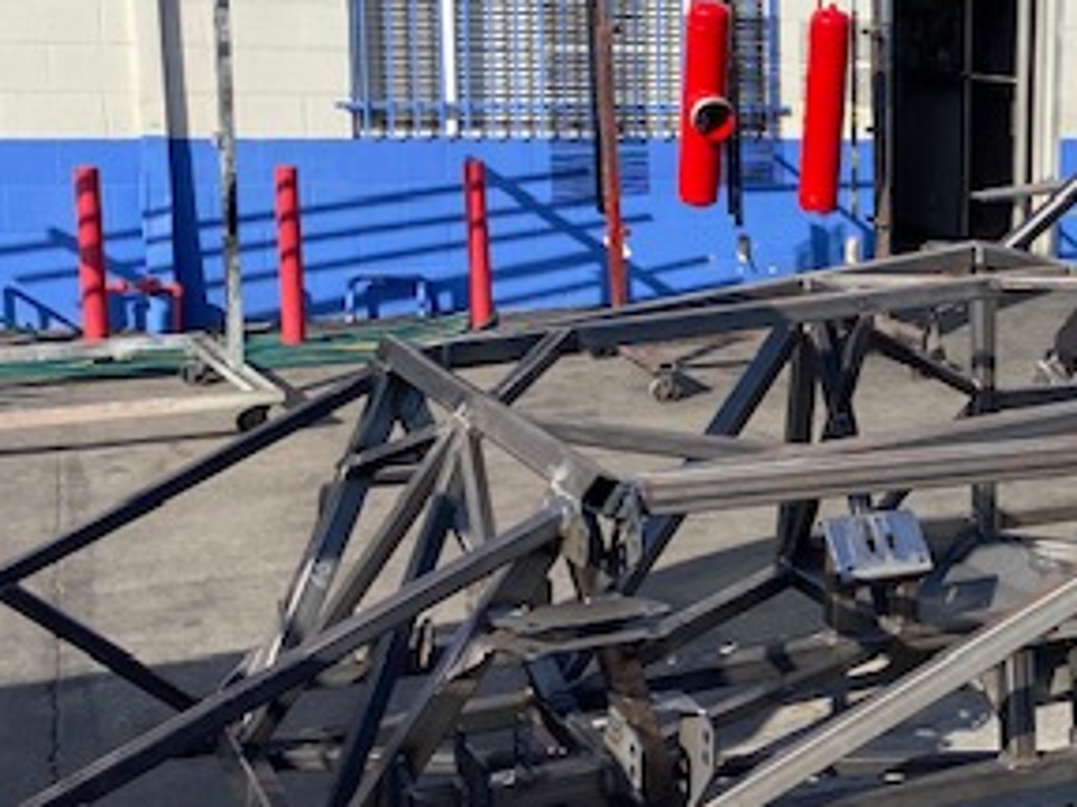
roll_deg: -0.3
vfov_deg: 25.2
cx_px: 1077
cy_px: 353
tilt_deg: -9.7
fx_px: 1804
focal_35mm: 58
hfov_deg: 30.8
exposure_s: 1/3040
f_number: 1.8
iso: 32
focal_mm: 4.25
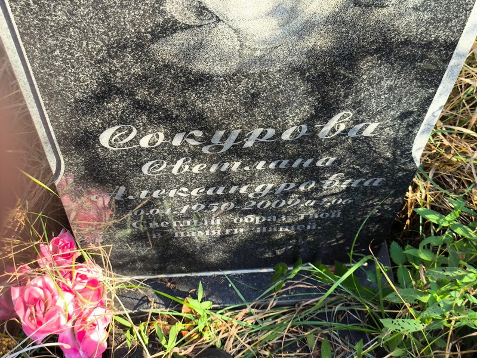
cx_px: 238
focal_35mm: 50
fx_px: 689
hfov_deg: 38.2
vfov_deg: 29.1
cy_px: 179
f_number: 1.7
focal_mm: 4.71
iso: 50
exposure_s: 1/290
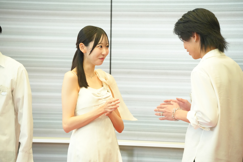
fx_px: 2342
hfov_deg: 5.9
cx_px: 122
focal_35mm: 347
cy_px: 81
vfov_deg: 4.0
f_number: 6.3
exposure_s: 1/100
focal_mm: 347
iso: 6400
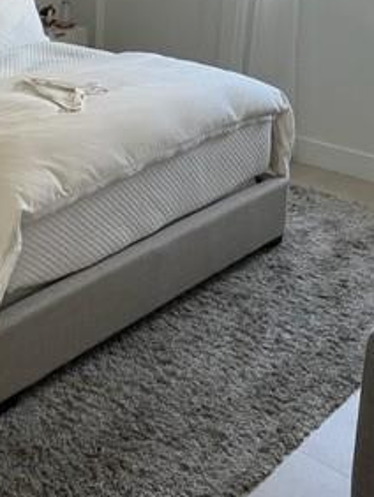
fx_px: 849
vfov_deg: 31.7
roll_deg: -0.9
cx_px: 95
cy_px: 86
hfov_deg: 24.6
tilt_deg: -14.2
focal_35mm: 59
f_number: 1.5
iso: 125
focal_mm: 5.7
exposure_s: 1/60
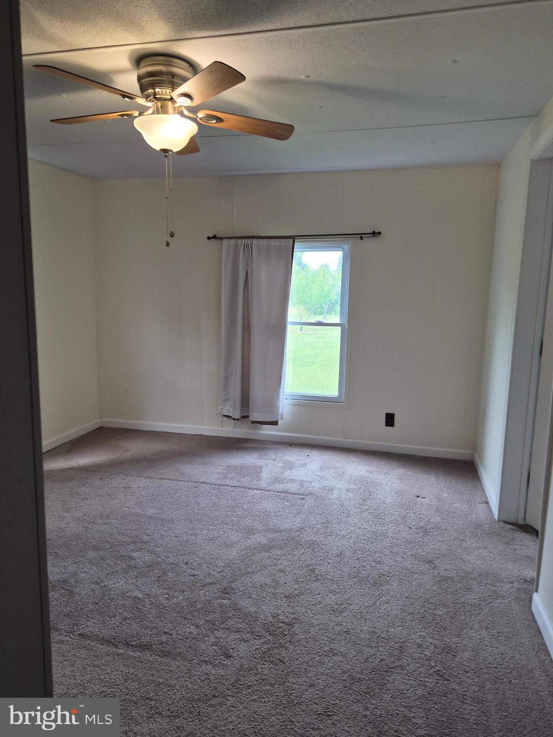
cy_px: 368
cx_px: 276
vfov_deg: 73.9
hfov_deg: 58.9
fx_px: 490
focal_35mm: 23
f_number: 1.8
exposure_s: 1/120
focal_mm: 5.4
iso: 200
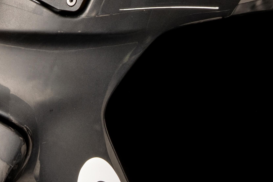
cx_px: 90
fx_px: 2199
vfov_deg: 4.7
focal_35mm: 290
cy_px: -24
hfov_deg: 7.1
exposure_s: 1/160
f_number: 20
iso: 100
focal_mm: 51
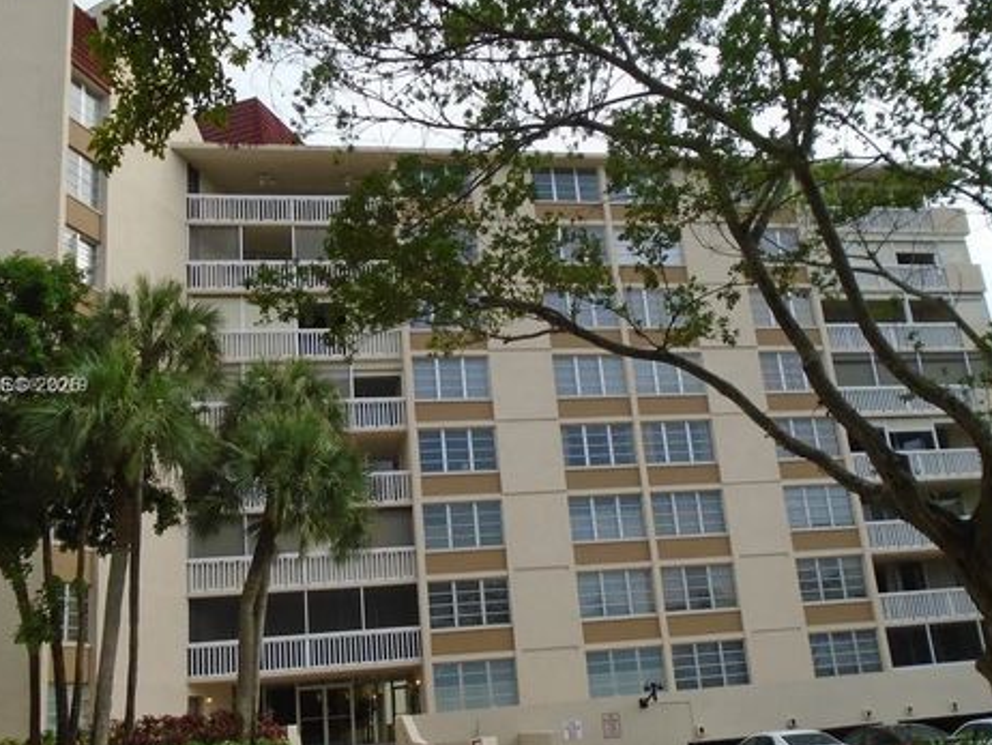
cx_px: 500
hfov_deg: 51.3
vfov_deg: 39.7
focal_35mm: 36
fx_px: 1032
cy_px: 386
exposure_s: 1/500
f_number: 3.2
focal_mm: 4.6
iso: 100
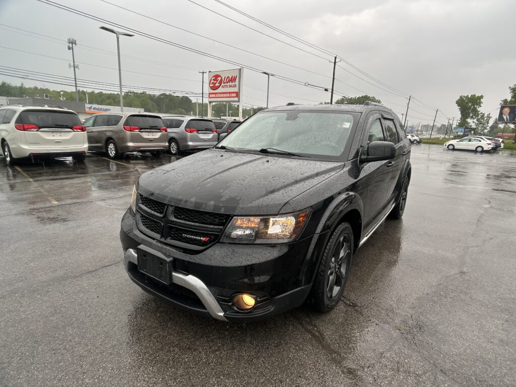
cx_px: 258
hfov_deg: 67.3
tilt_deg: -12.1
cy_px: 194
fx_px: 388
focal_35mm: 26
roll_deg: -3.8
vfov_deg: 53.1
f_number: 1.5
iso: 40
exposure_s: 1/272
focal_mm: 5.7
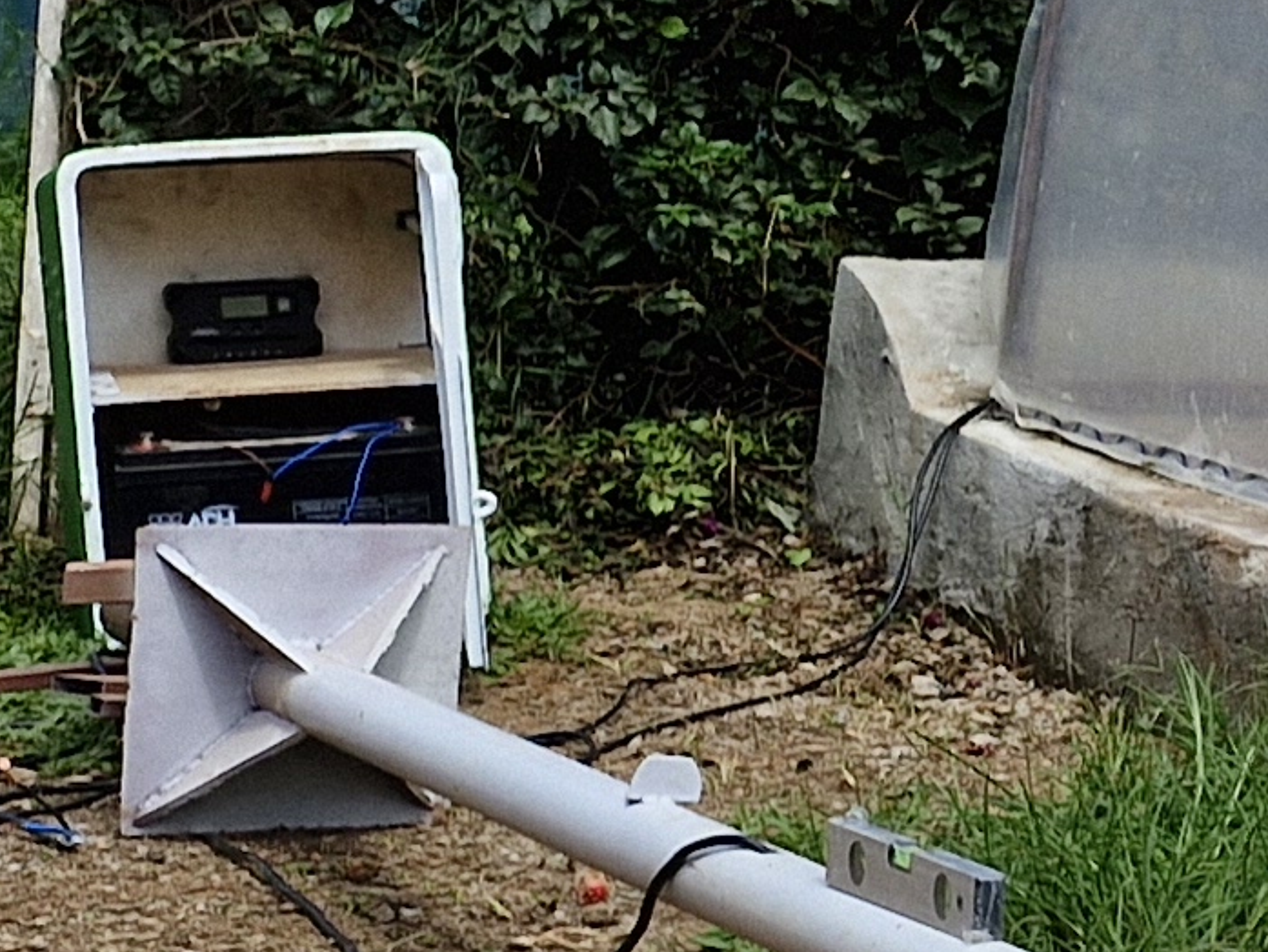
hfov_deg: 11.8
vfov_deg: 11.2
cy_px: 388
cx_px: 3171
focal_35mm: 132
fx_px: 4836
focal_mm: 5.54
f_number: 1.8
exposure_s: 1/1480
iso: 50
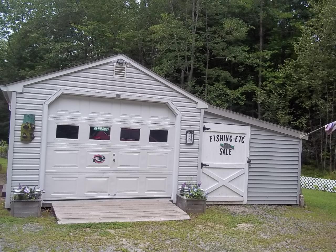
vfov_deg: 39.7
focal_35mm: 36
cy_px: 126
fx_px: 349
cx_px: 168
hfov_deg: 51.4
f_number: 3.1
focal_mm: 6.5
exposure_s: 1/125
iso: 80
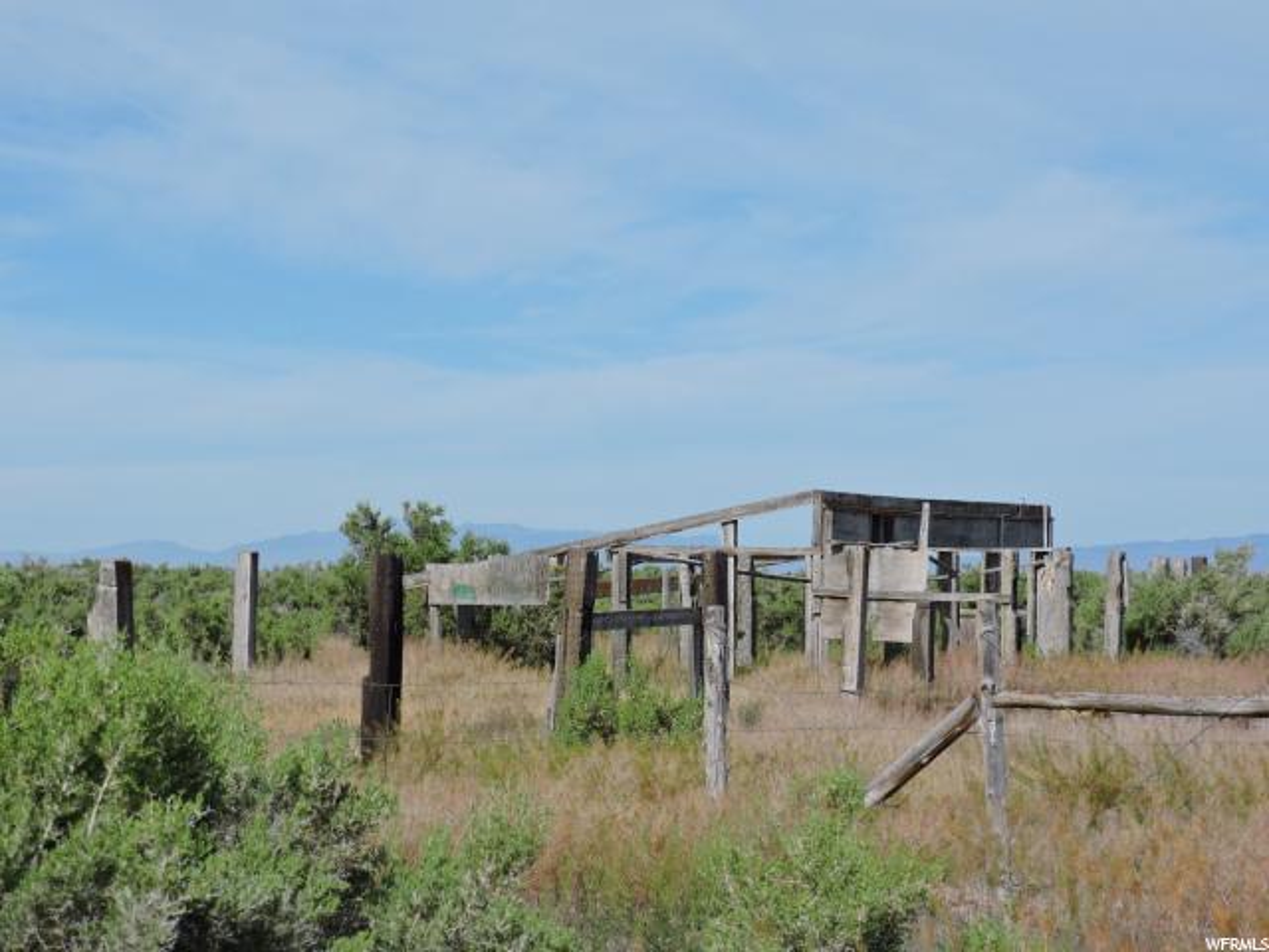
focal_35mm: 90
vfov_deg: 16.4
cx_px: 634
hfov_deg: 21.8
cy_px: 476
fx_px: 3299
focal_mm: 16.1
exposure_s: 1/1250
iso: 100
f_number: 4.1
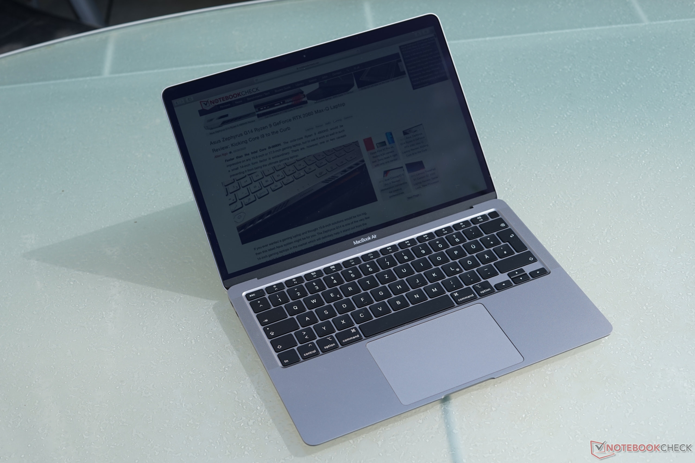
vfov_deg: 27.0
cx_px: 348
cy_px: 232
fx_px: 965
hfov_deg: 39.6
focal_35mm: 50
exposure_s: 1/320
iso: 100
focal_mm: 50
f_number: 5.6
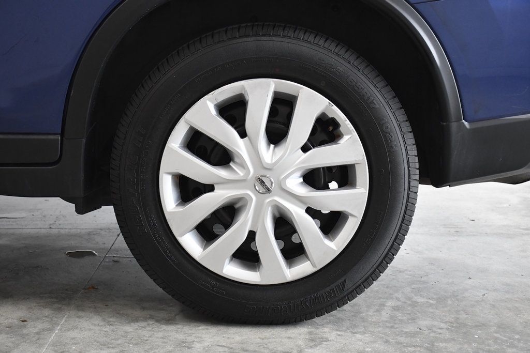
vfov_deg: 26.5
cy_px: 176
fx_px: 751
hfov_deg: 38.9
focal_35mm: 51
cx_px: 265
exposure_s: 1/1000
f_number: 4.2
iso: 2500
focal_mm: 34
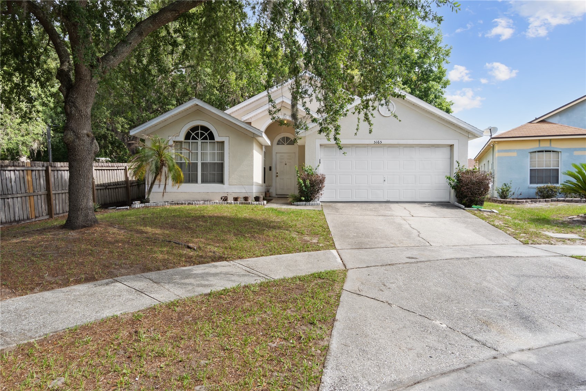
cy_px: 196
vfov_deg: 53.1
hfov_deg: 73.7
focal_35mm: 24
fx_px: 391
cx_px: 293
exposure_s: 1/160
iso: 100
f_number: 9
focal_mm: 16
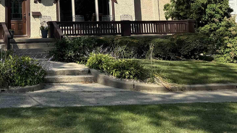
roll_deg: +1.3
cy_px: -12
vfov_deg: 20.5
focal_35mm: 56
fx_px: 352
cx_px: 31
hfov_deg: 35.4
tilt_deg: +6.6
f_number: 1.78
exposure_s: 1/3096
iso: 80
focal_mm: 6.76
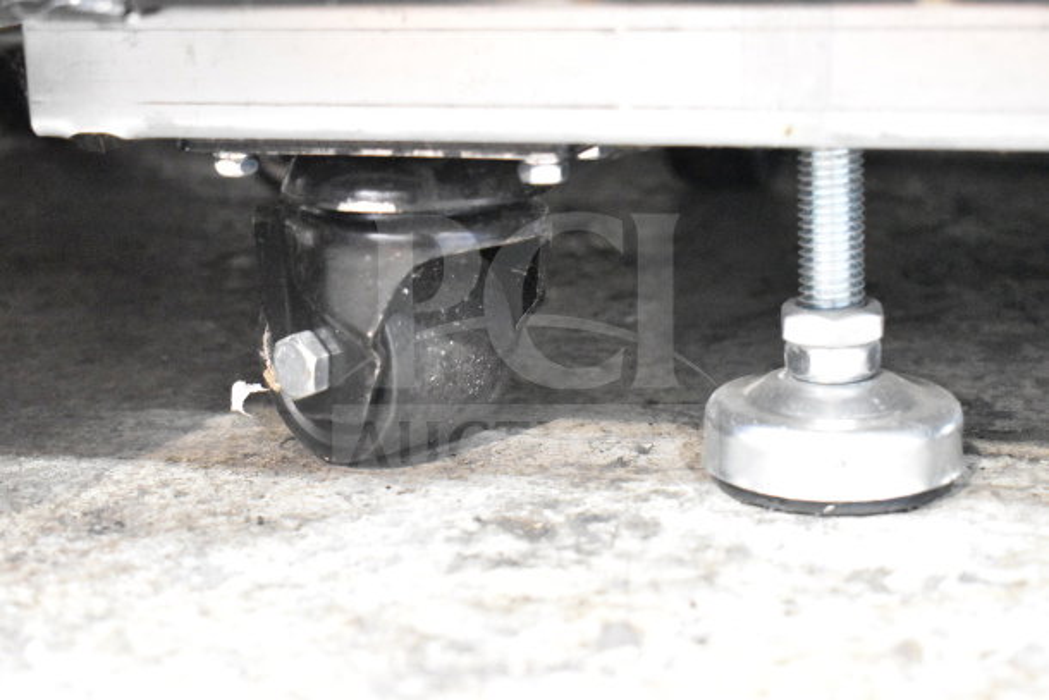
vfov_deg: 21.6
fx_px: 1836
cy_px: 350
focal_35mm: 63
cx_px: 524
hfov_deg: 31.9
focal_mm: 42
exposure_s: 1/60
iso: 16000
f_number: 5
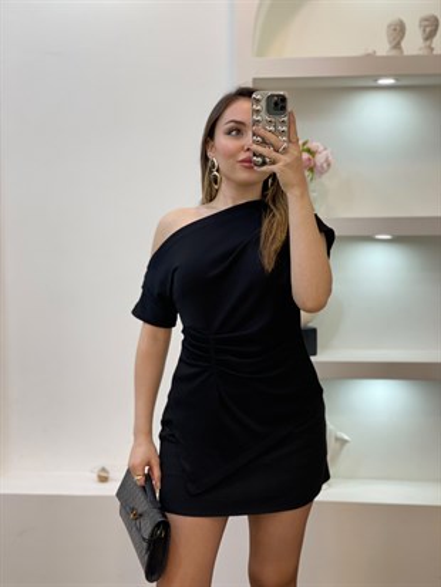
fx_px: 883
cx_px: 220
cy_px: 294
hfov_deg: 28.0
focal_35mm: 52
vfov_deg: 36.8
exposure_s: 1/100
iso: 80
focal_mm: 6
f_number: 2
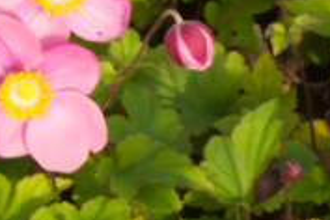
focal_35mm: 559
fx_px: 5127
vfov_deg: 2.5
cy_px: -35
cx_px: 915
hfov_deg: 3.6
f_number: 13
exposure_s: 1/100
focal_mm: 55
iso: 160
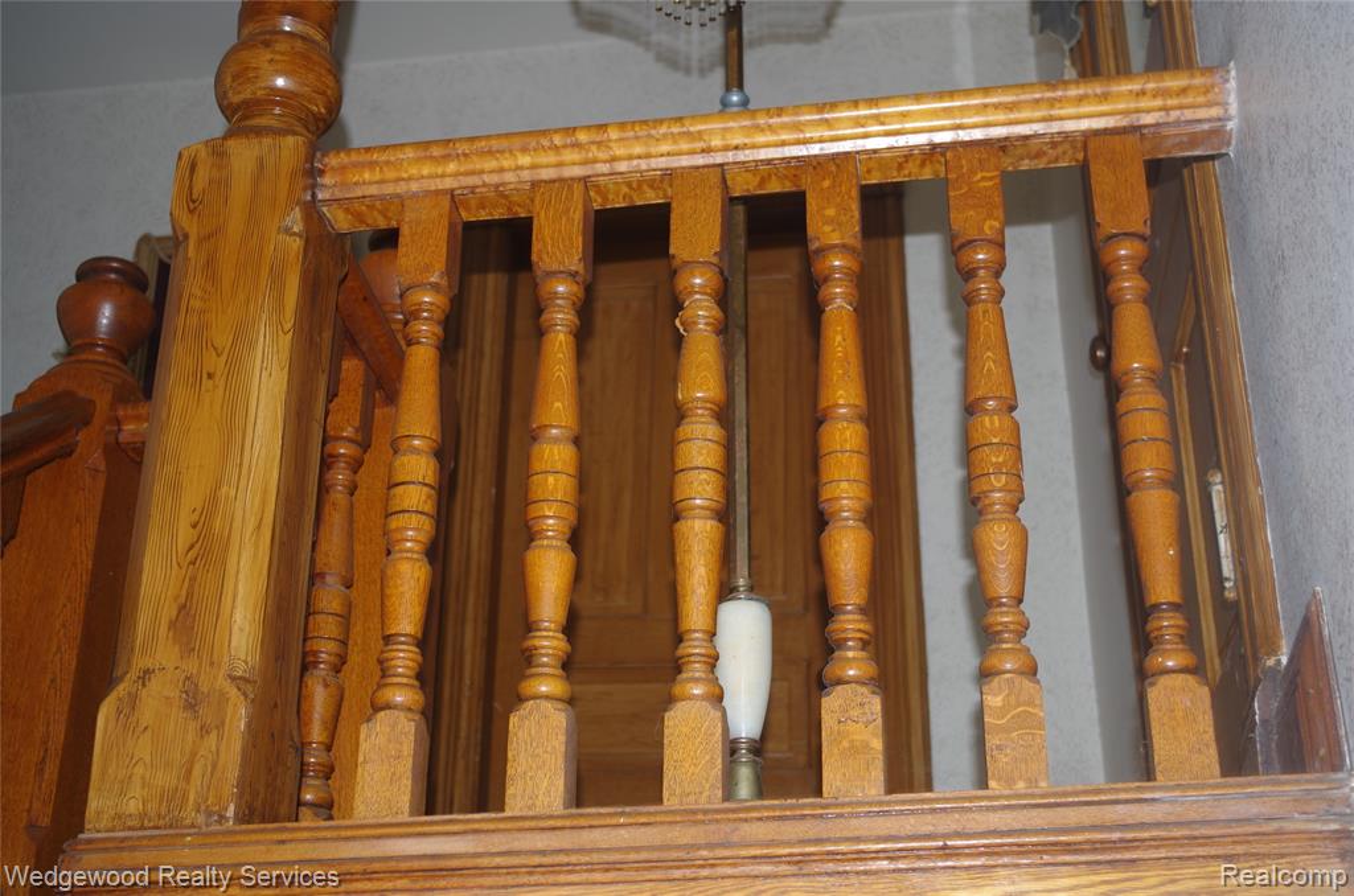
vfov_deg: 27.4
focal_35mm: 49
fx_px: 1839
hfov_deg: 40.4
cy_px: 448
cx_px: 677
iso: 100
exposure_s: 1/25
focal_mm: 32.5
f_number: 4
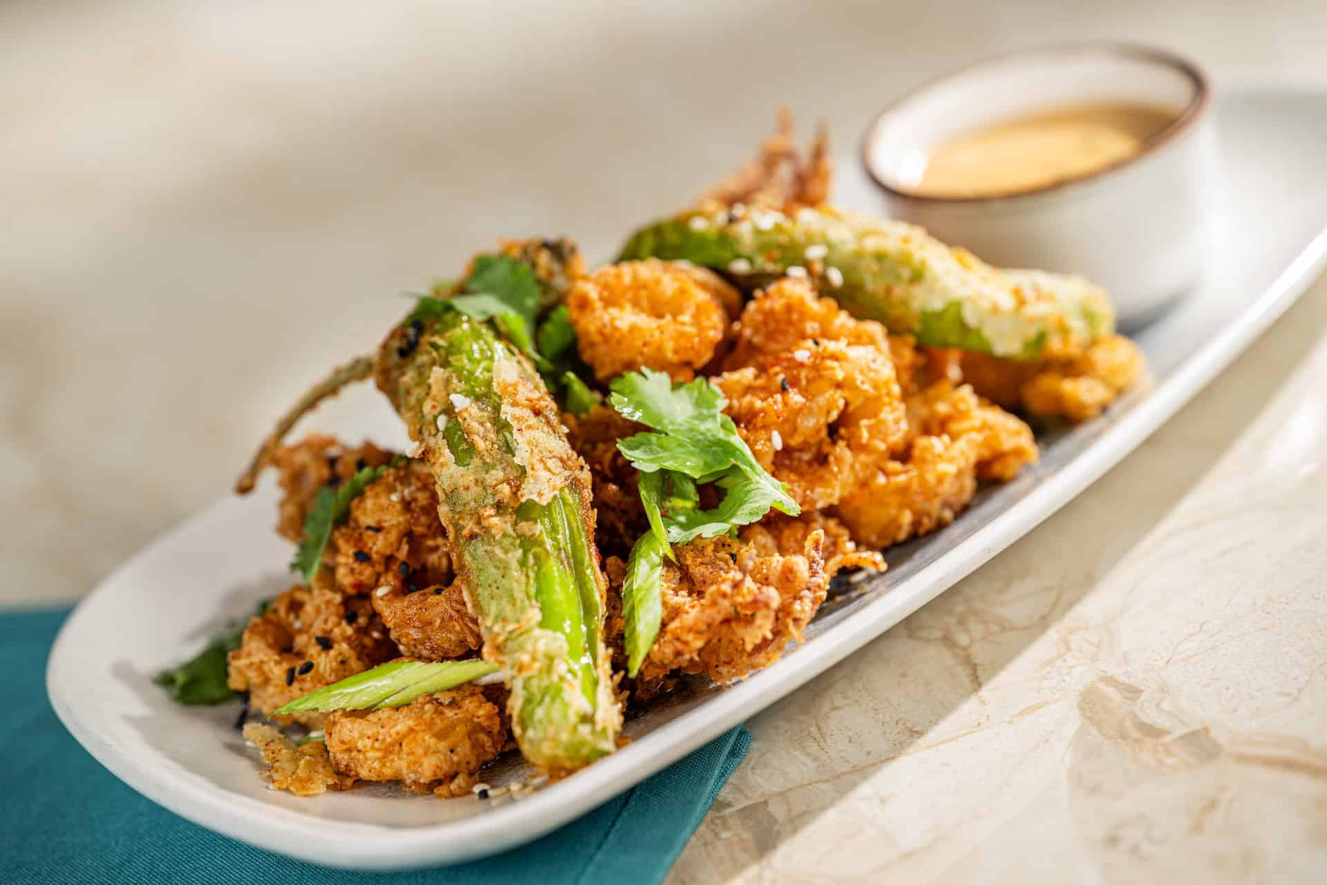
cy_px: 442
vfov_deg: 13.0
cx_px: 664
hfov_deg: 19.5
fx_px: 3870
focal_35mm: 105
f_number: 4.5
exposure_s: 1/200
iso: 32
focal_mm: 105
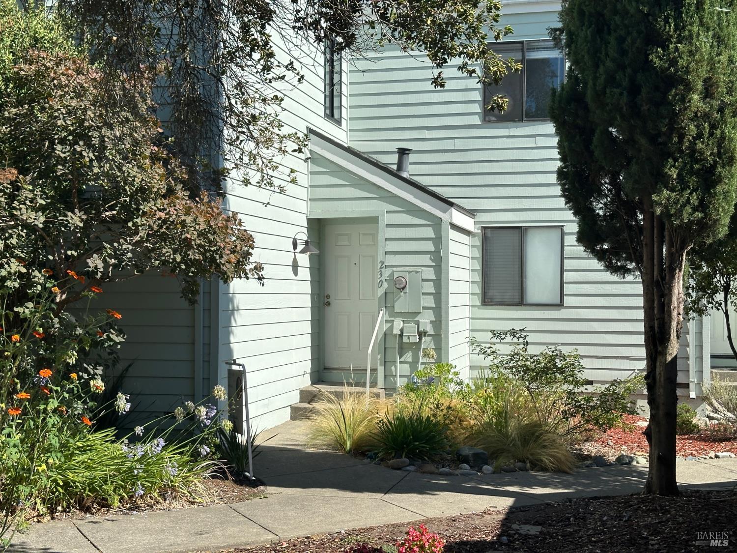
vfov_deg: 30.3
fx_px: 1022
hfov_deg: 39.7
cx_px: 368
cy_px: 276
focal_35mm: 48
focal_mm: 6.86
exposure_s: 1/4016
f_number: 1.78
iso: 64
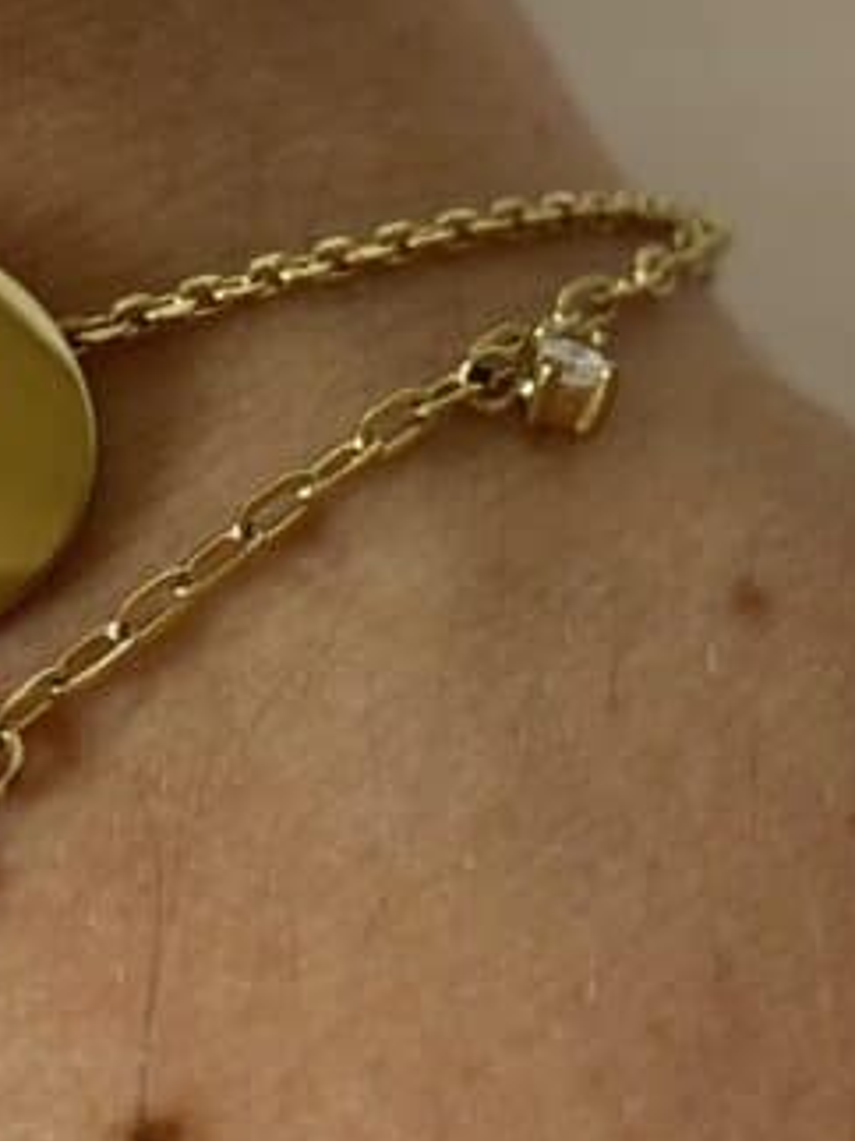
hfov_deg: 8.9
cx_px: 25
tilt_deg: -68.9
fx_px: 5437
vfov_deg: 12.0
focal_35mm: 165
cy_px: 389
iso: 40
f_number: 1.6
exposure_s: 1/100
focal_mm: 5.96
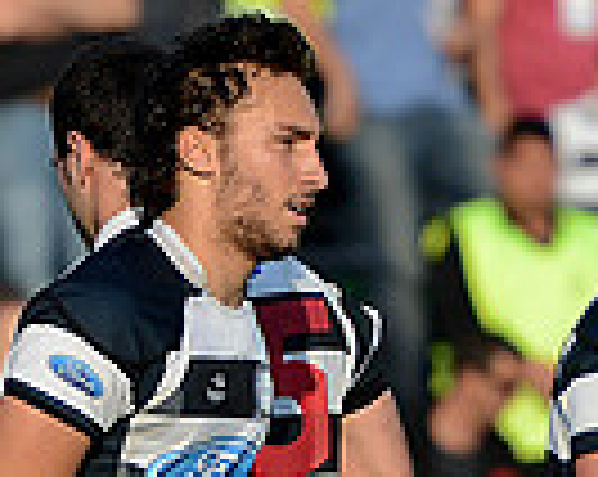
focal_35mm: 798
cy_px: 754
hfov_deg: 2.4
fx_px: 14103
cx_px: 261
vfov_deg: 1.9
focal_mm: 195
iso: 320
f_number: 2.8
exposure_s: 1/2500
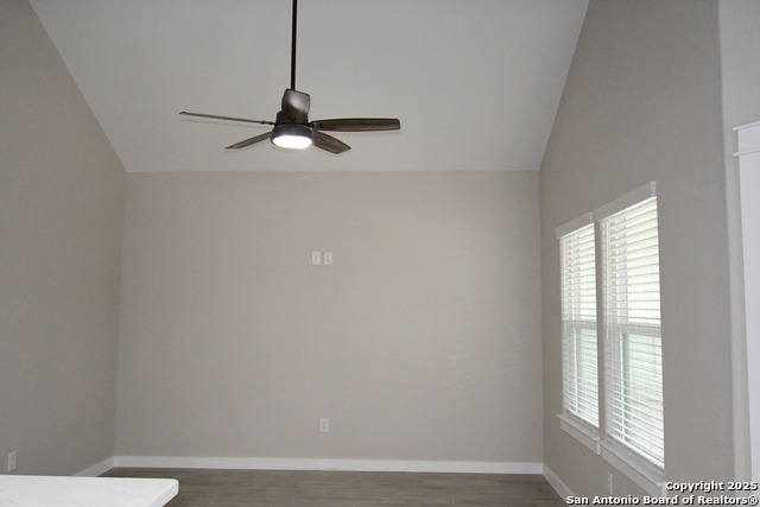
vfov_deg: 43.6
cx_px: 380
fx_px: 633
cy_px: 254
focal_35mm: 30
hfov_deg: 61.9
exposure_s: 1/250
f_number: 5.6
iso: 6400
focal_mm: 20
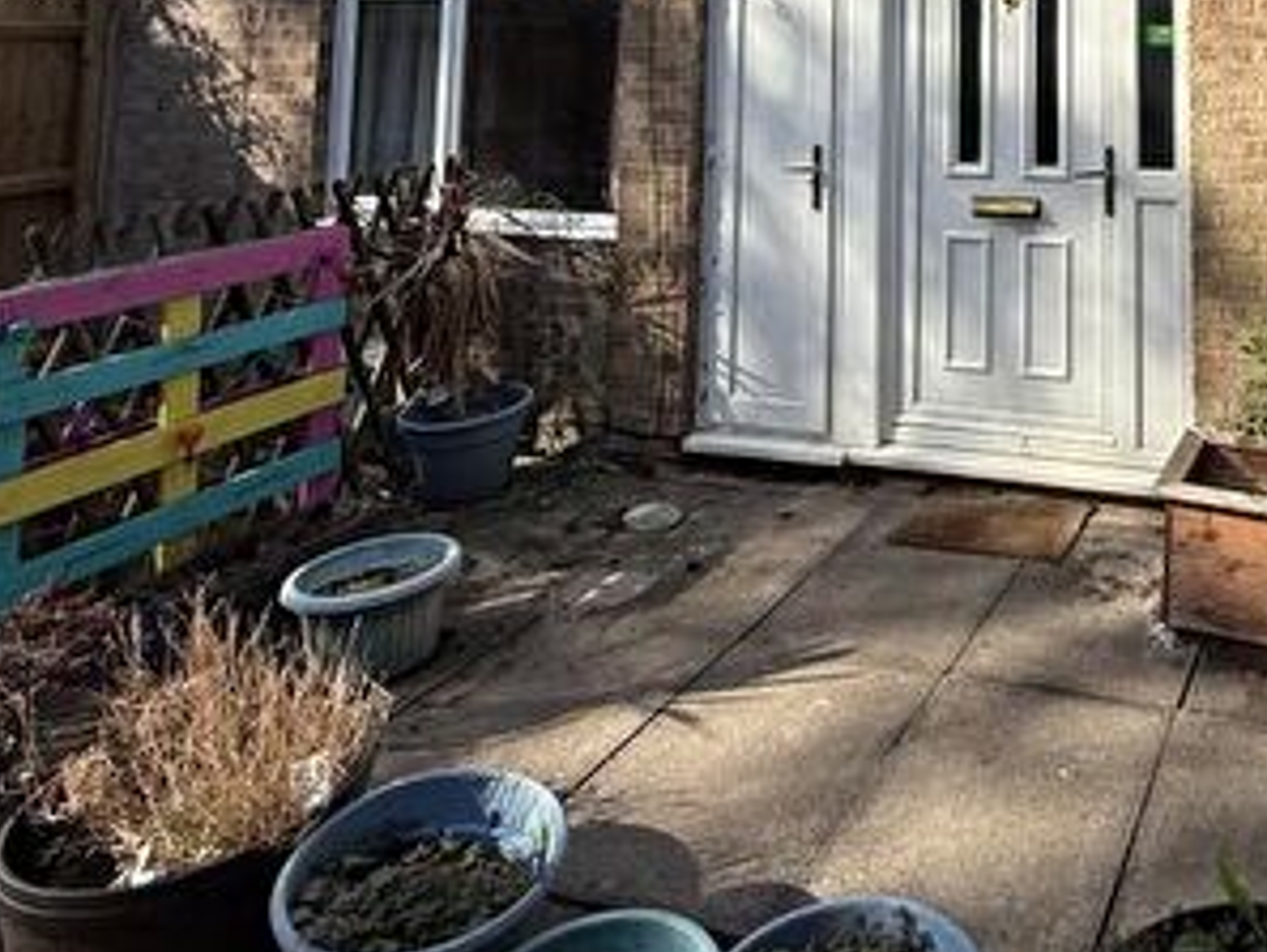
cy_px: -100
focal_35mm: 33
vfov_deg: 36.3
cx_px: 1105
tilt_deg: +6.6
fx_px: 1208
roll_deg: +0.6
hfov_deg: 50.1
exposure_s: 1/751
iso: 64
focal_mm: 2.22
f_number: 2.2
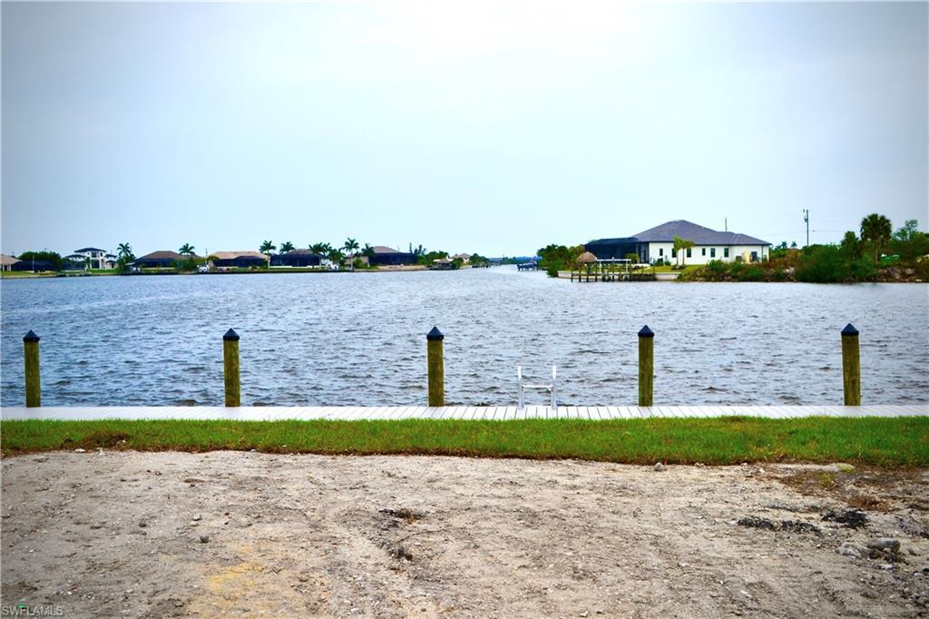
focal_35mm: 39
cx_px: 464
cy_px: 310
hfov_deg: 49.6
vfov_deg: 34.2
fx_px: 1006
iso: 100
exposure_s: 1/250
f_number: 8
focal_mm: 26
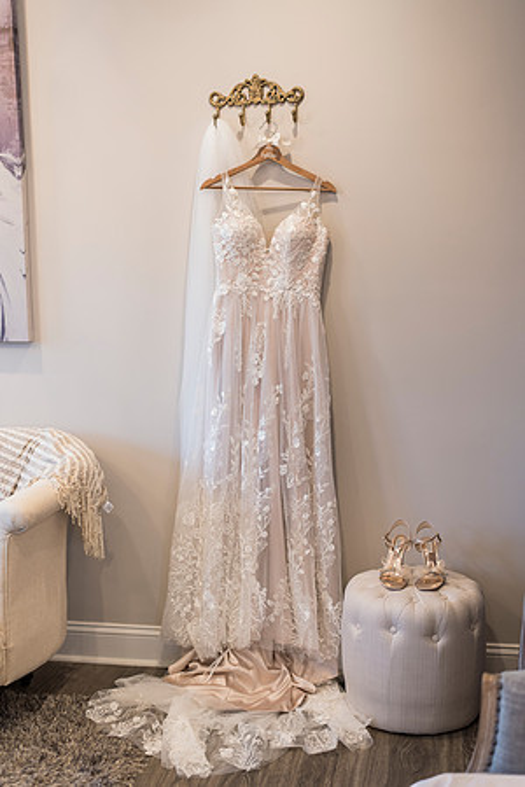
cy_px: 394
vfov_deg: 39.6
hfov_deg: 27.0
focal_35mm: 50
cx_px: 262
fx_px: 1094
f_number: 2.5
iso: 800
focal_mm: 50
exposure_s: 1/200
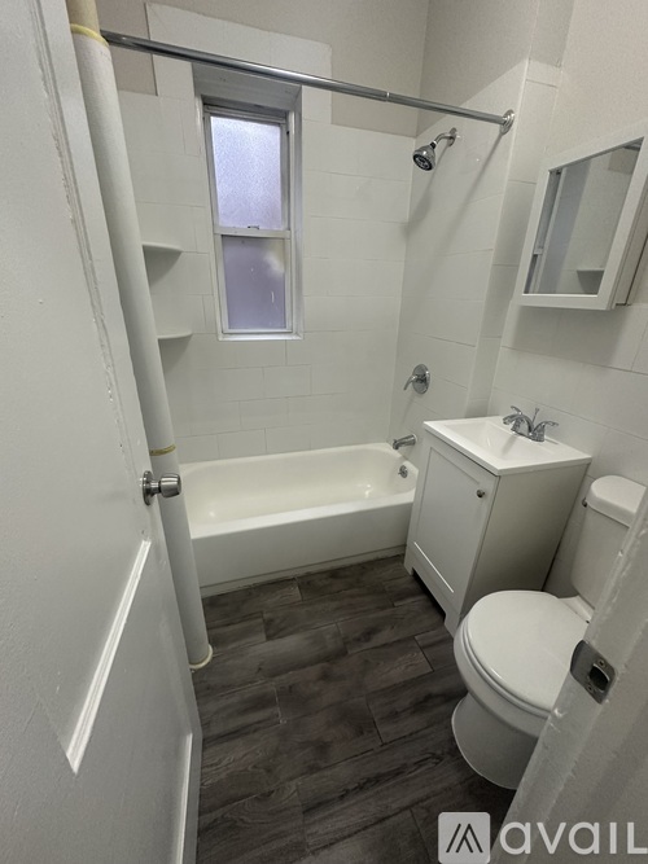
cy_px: 432
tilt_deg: -21.4
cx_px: 324
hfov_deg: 85.7
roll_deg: -3.8
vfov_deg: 102.1
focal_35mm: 14
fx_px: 350
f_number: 2.2
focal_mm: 2.22
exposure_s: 1/120
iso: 320
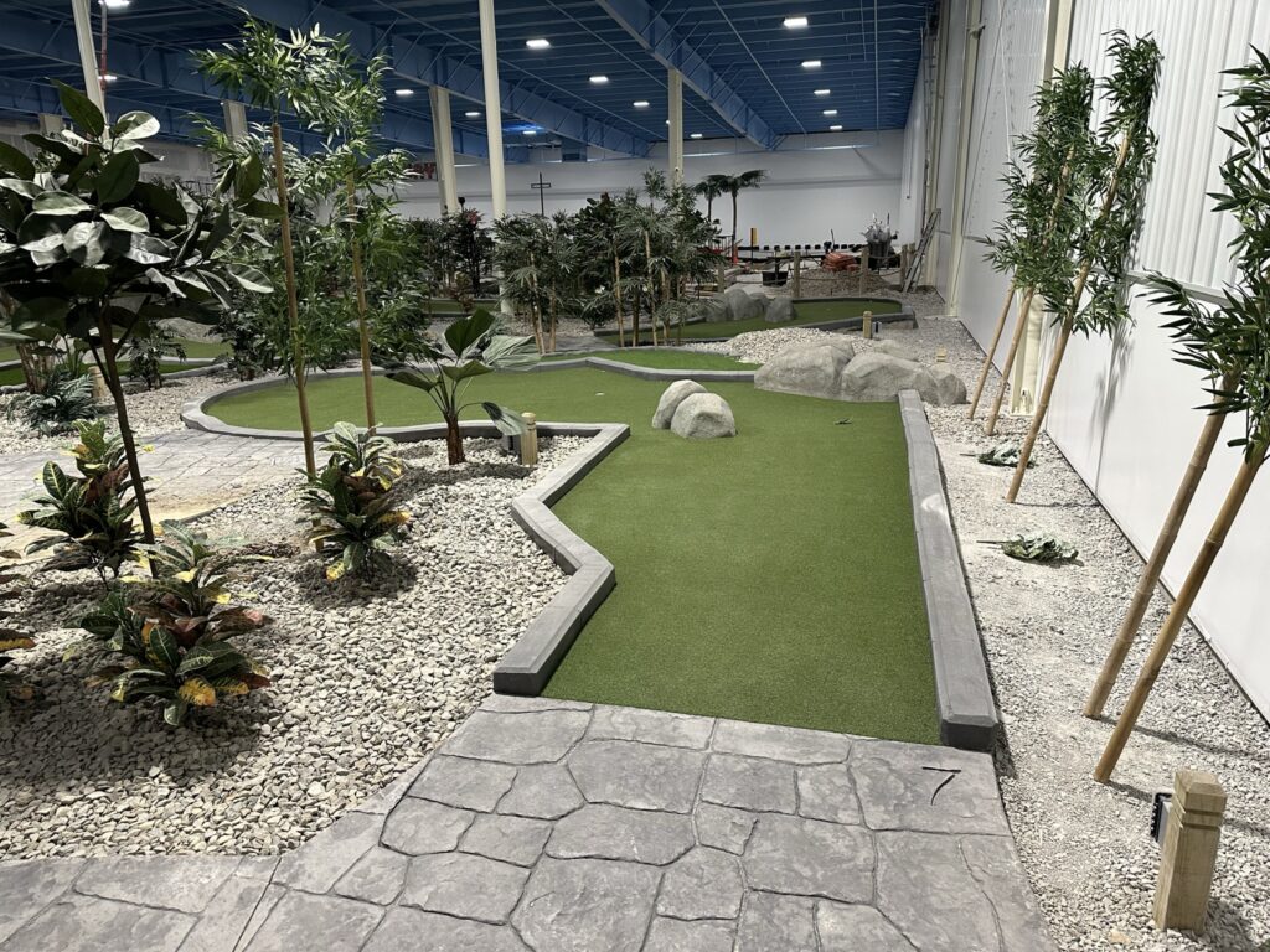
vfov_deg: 56.8
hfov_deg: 71.6
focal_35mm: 24
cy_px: 476
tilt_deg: -16.8
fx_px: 881
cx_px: 635
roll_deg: +1.4
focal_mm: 6.86
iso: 320
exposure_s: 1/60
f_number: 1.78
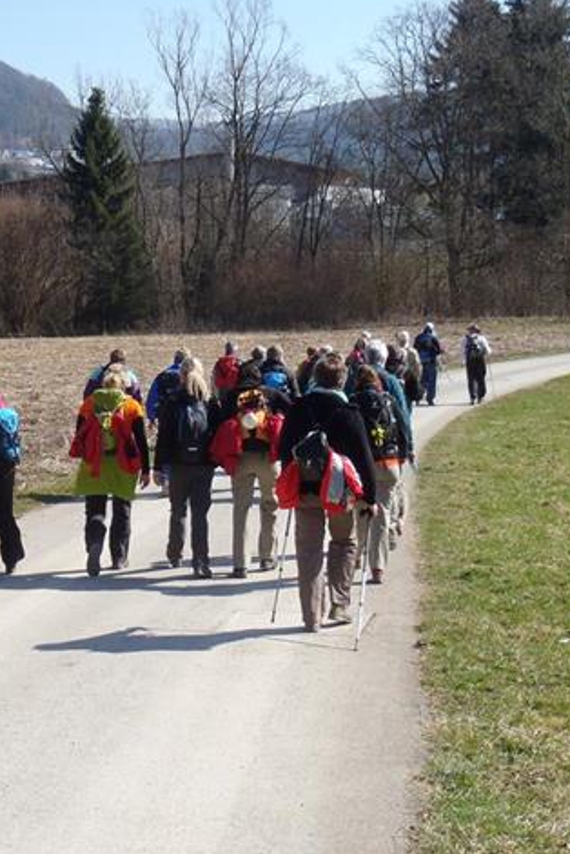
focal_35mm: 65
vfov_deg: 31.0
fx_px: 1544
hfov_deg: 20.8
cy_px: 422
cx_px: 158
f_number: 4.9
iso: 80
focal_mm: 8.25
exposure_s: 1/320
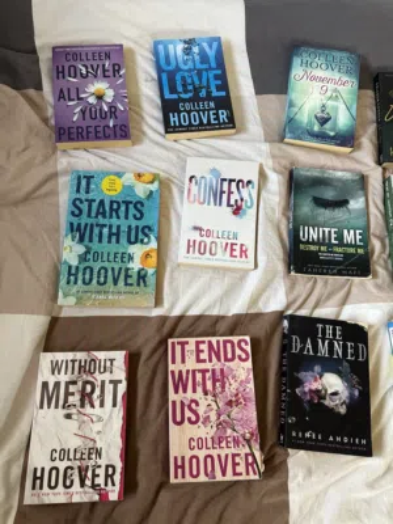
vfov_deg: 71.6
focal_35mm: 24
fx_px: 363
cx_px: 196
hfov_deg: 56.8
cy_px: 262
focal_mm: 6.86
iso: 250
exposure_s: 1/60
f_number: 1.78
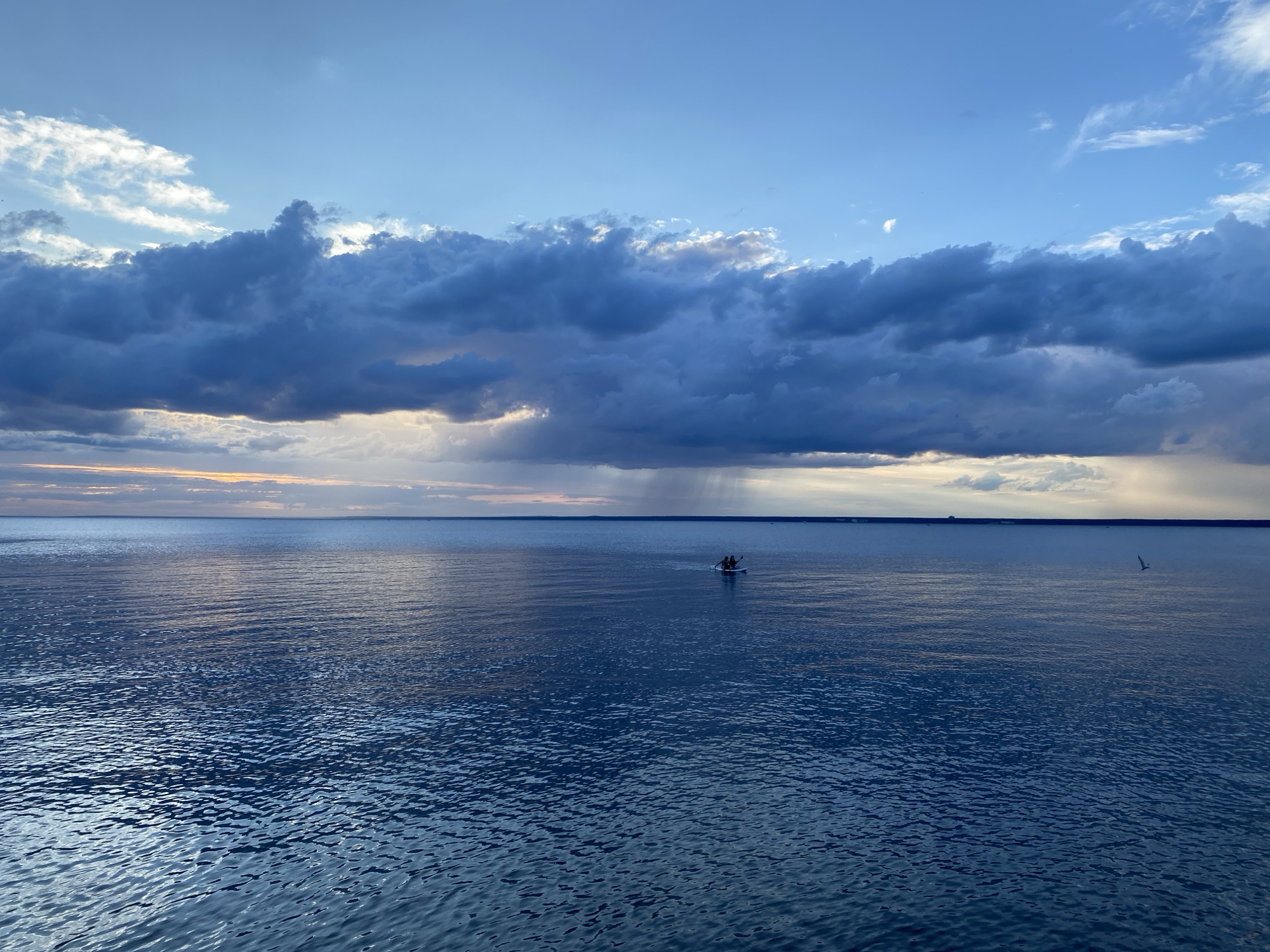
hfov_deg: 67.3
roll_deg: -0.3
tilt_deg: +2.5
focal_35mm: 26
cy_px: 476
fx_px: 954
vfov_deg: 53.1
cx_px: 635
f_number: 1.8
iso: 32
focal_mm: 4.25
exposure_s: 1/633
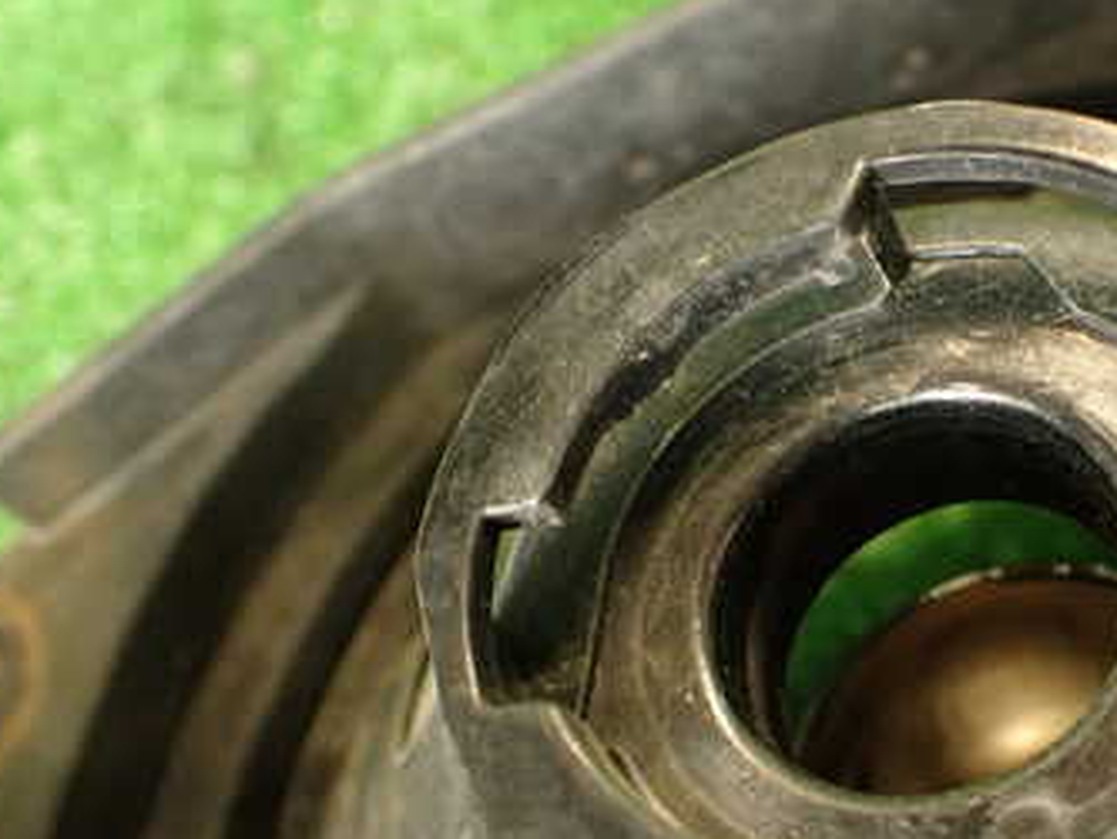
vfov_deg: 26.8
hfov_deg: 34.4
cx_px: 902
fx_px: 1743
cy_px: 584
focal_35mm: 54
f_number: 2.3
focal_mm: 5.4
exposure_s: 1/30
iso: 400
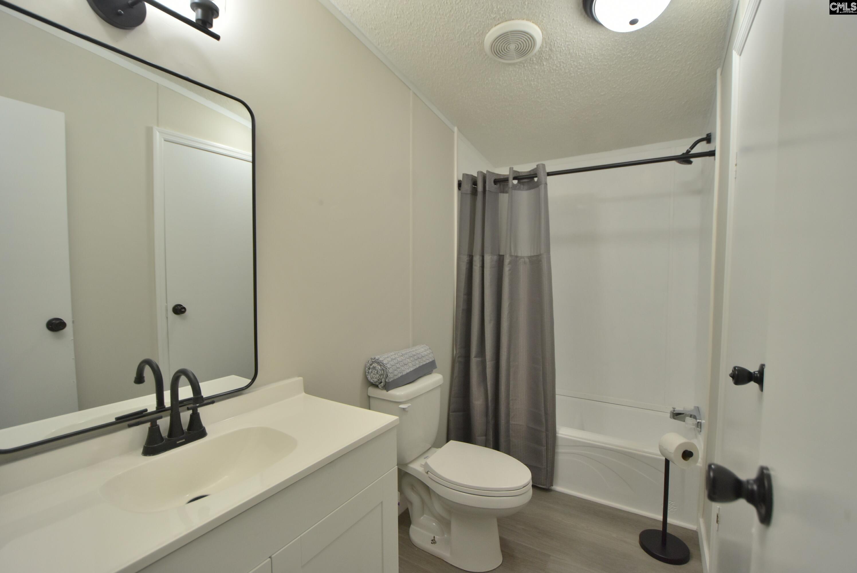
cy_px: 286
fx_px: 357
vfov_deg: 77.4
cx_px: 428
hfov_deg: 100.3
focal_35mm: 15
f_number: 3.5
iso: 400
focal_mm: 10
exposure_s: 1/160
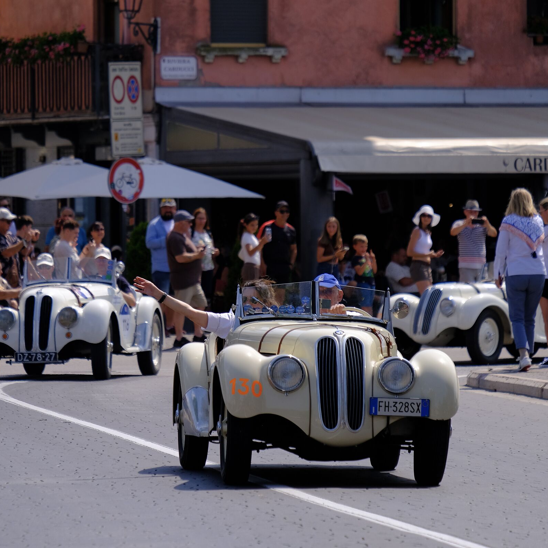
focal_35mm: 331
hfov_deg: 5.3
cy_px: 274
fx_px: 5928
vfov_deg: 5.3
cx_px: 217
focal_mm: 172.4
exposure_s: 1/1100
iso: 160
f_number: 4.7
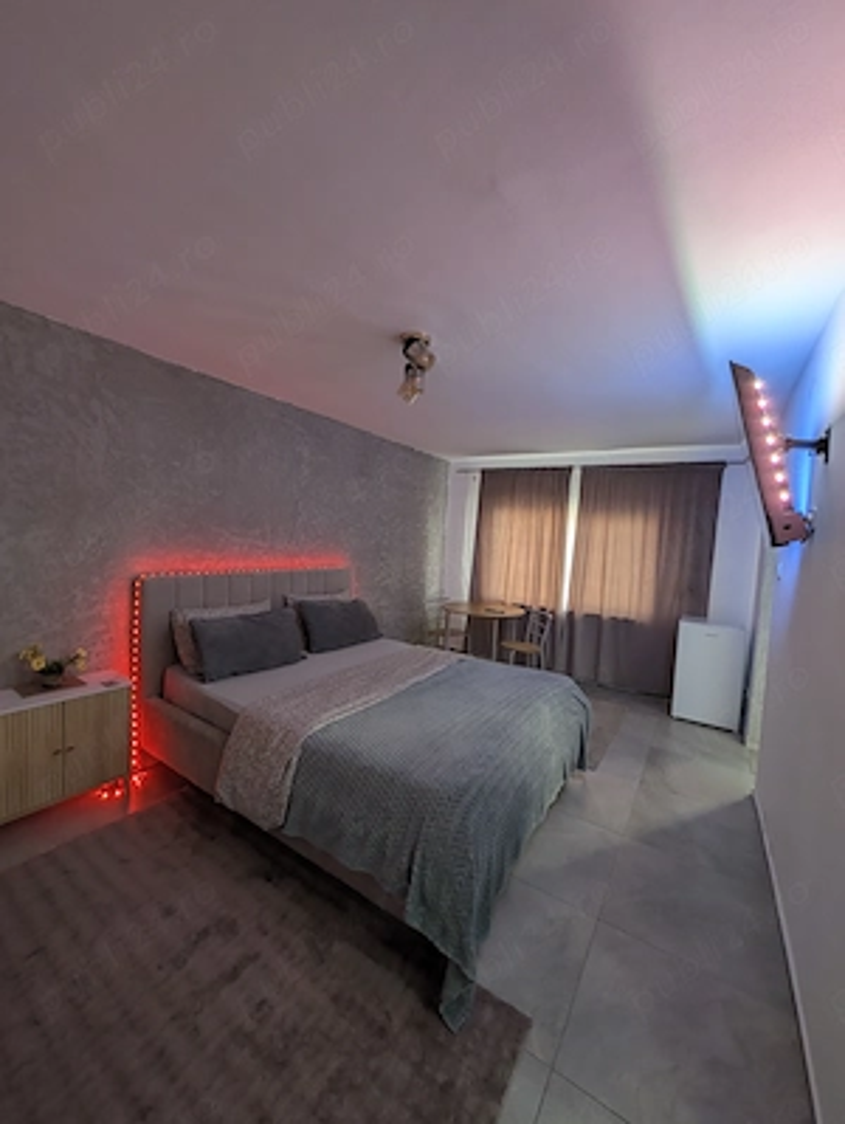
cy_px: 562
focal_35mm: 12
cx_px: 422
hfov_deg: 94.6
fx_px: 390
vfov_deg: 110.5
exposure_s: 1/28.9
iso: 45
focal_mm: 2.02
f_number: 1.7
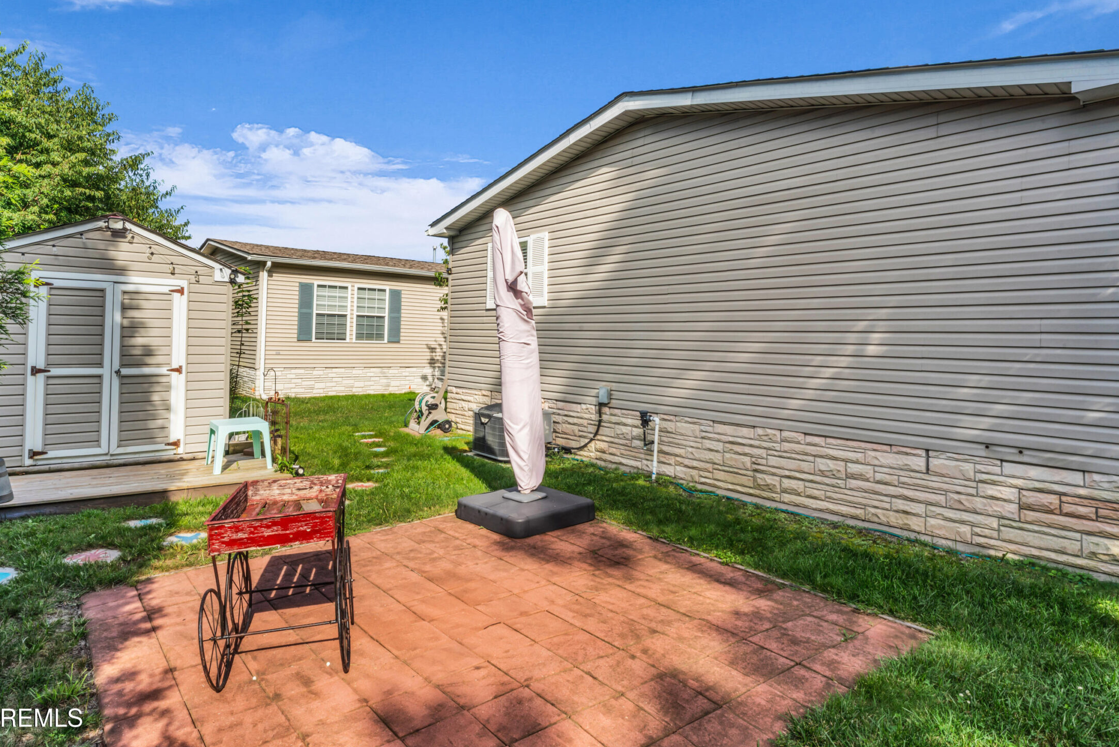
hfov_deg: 81.3
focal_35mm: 21
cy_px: 319
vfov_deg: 59.4
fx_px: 651
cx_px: 536
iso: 100
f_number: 22
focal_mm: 17.8
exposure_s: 1/13
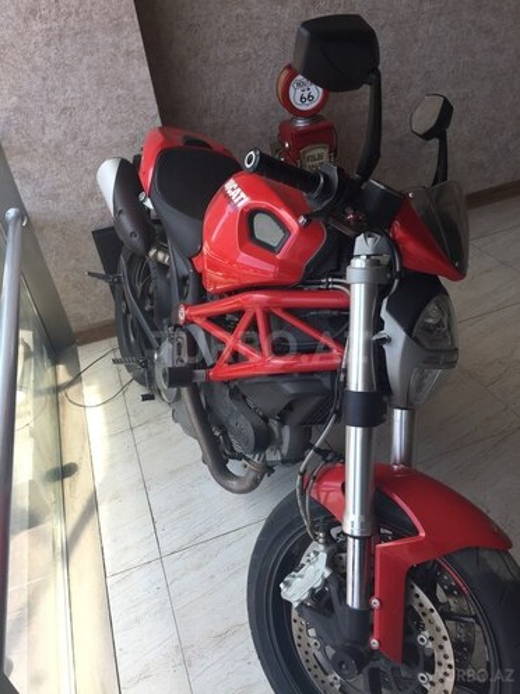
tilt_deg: -34.2
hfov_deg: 48.2
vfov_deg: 61.7
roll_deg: +10.1
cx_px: 260
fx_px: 581
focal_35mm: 29
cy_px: 347
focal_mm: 4.15
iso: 32
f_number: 2.2
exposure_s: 1/246
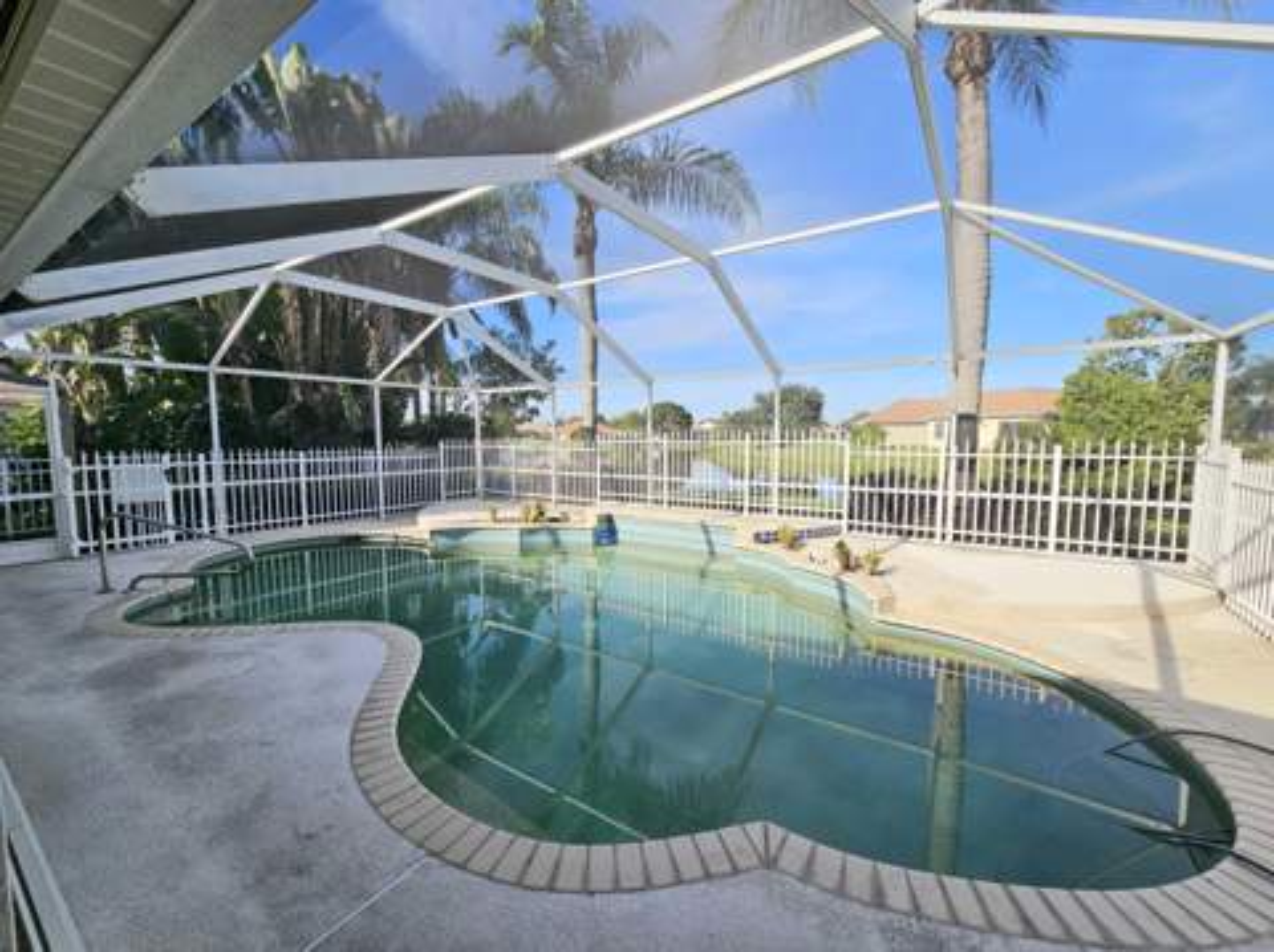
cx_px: 637
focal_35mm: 13
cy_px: 476
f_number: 2.2
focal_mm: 2.2
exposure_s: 1/1111
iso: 50
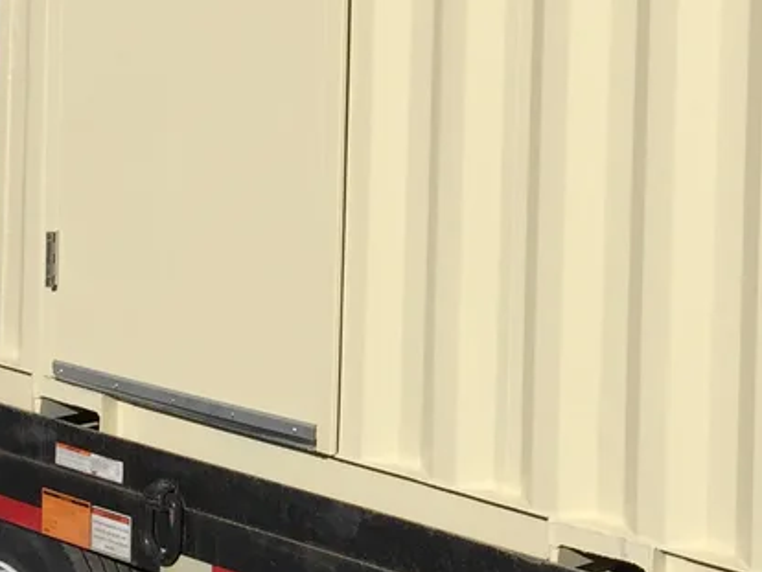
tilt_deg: -3.8
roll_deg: -1.1
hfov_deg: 16.4
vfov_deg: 12.9
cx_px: 1036
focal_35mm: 112
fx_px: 2467
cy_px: -88
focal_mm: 4.15
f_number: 2.2
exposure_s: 1/6623
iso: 32
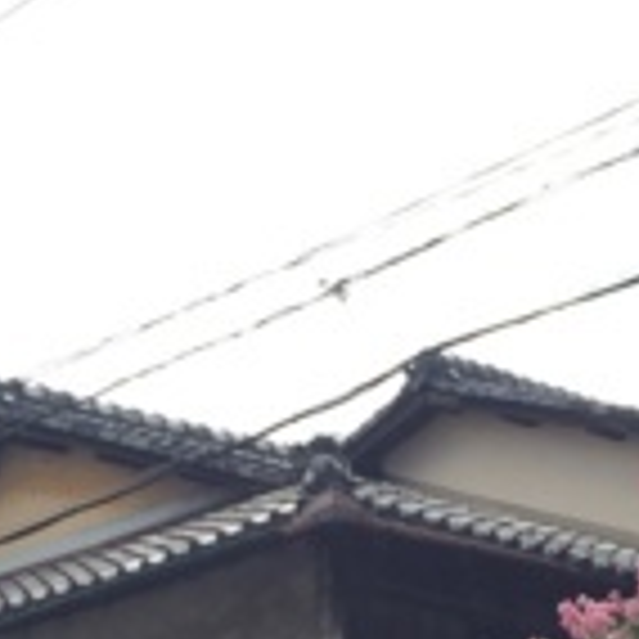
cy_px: 698
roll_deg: +2.0
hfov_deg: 16.1
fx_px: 2256
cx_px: 423
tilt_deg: +9.9
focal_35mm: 108
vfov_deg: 15.7
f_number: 2.2
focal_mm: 4.15
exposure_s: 1/807
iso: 32
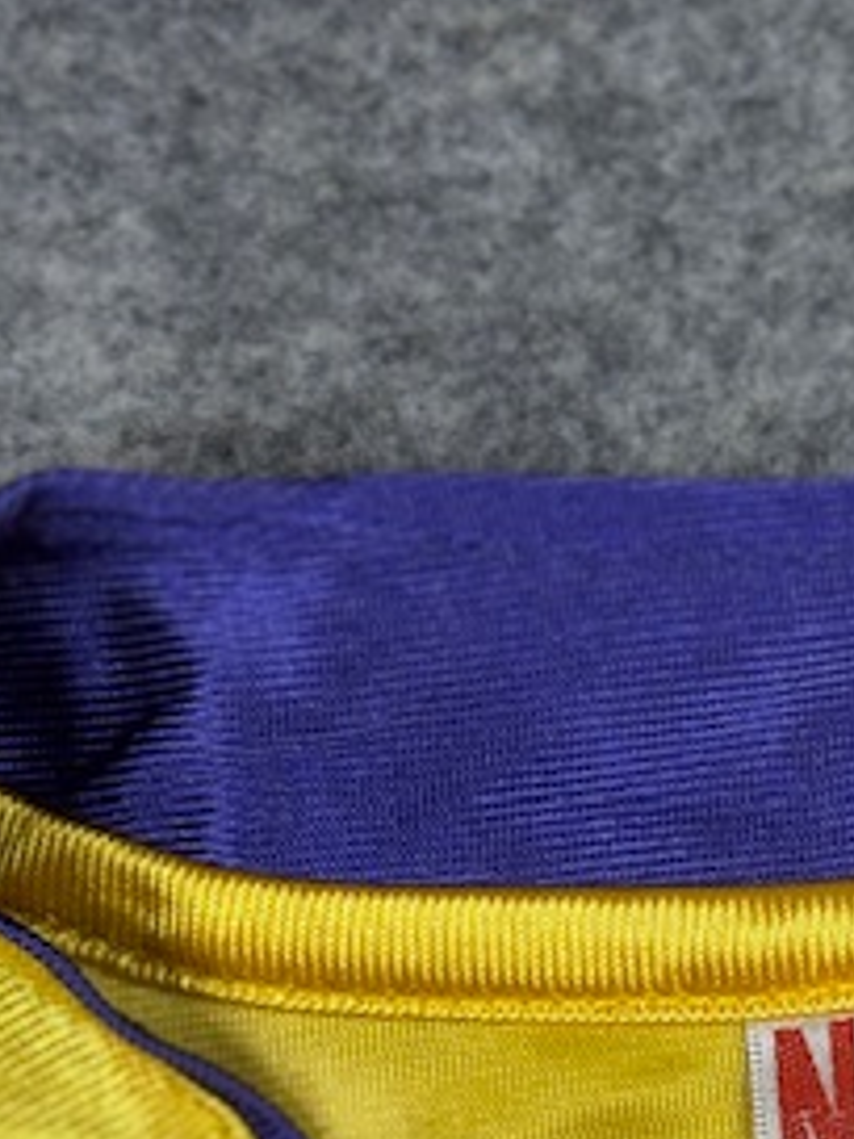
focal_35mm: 113
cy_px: 796
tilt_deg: -55.4
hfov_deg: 12.9
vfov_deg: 17.4
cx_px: 954
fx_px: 3717
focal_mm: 6.76
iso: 64
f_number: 1.78
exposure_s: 1/352
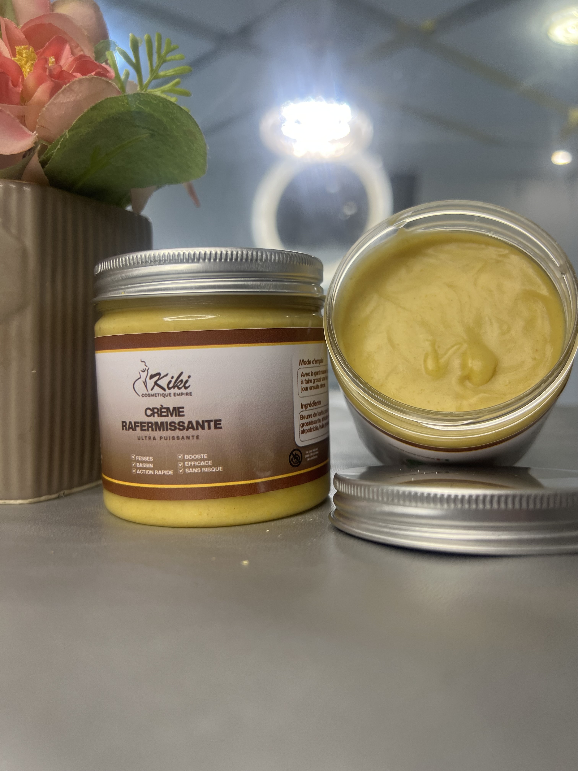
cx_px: 289
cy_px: 386
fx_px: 579
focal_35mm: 26
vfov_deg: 67.3
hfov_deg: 53.1
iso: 50
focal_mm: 5.7
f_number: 1.5
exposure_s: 1/137
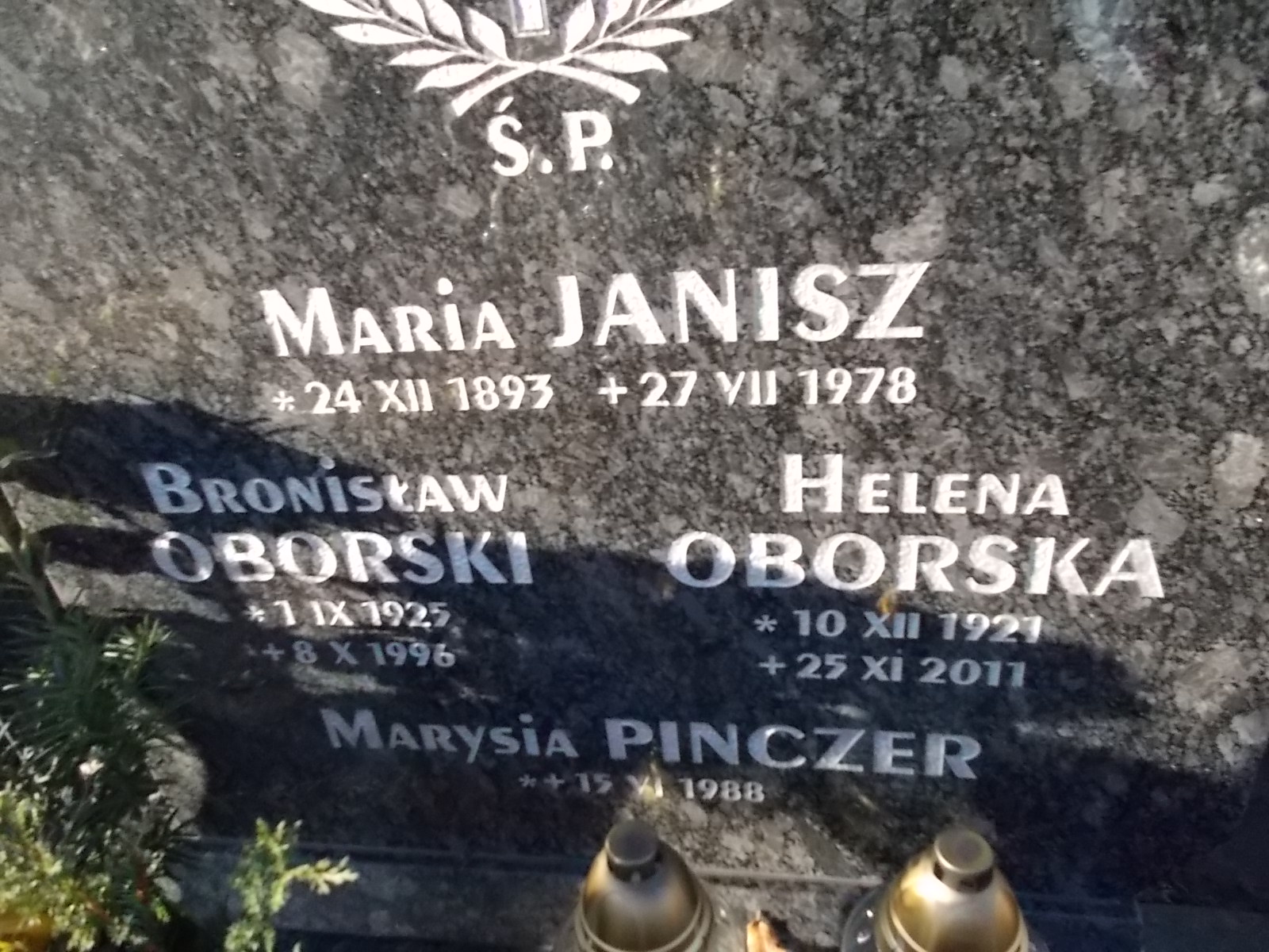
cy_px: 476
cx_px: 634
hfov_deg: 67.3
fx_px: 953
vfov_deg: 53.1
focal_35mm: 26
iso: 400
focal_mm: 4.6
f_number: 8
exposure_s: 1/125
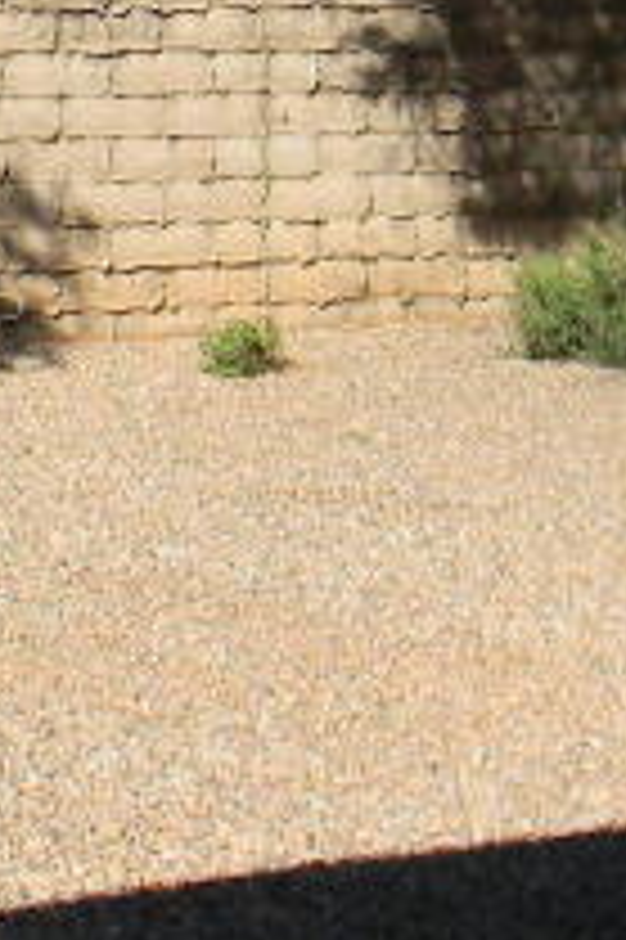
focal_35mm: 143
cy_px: 99
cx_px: 162
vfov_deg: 14.2
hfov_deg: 9.6
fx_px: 3736
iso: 80
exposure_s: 1/214
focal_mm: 5
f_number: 7
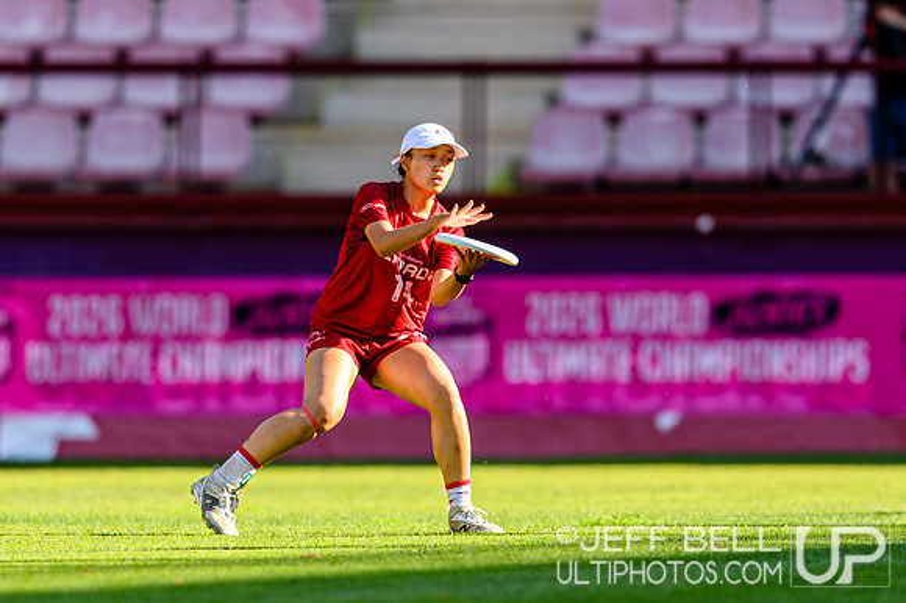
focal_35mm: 906
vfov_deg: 1.5
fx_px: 22780
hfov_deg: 2.3
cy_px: 322
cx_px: 475
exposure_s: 1/1250
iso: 280
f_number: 3.2
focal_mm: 400
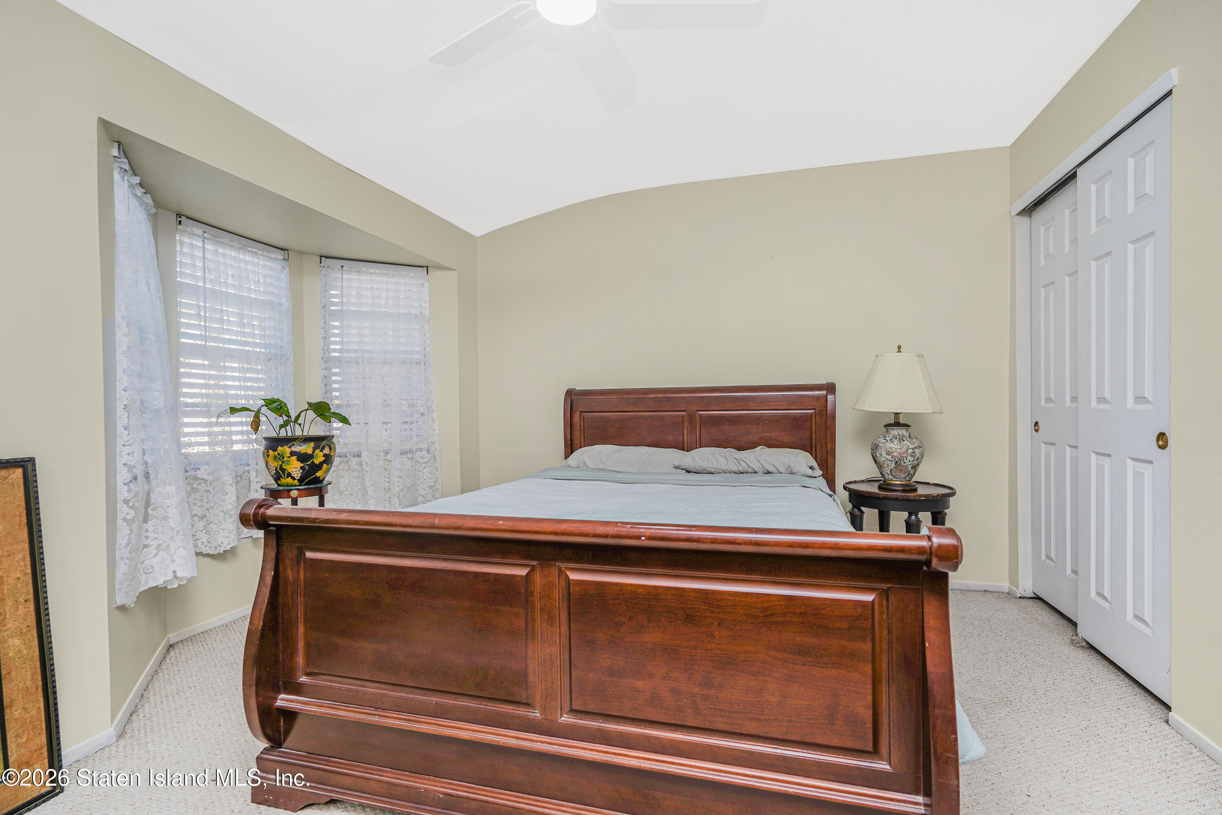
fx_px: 543
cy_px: 408
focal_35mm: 16
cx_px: 611
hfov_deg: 96.7
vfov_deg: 73.7
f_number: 4.5
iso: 50
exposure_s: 1/40
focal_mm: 16
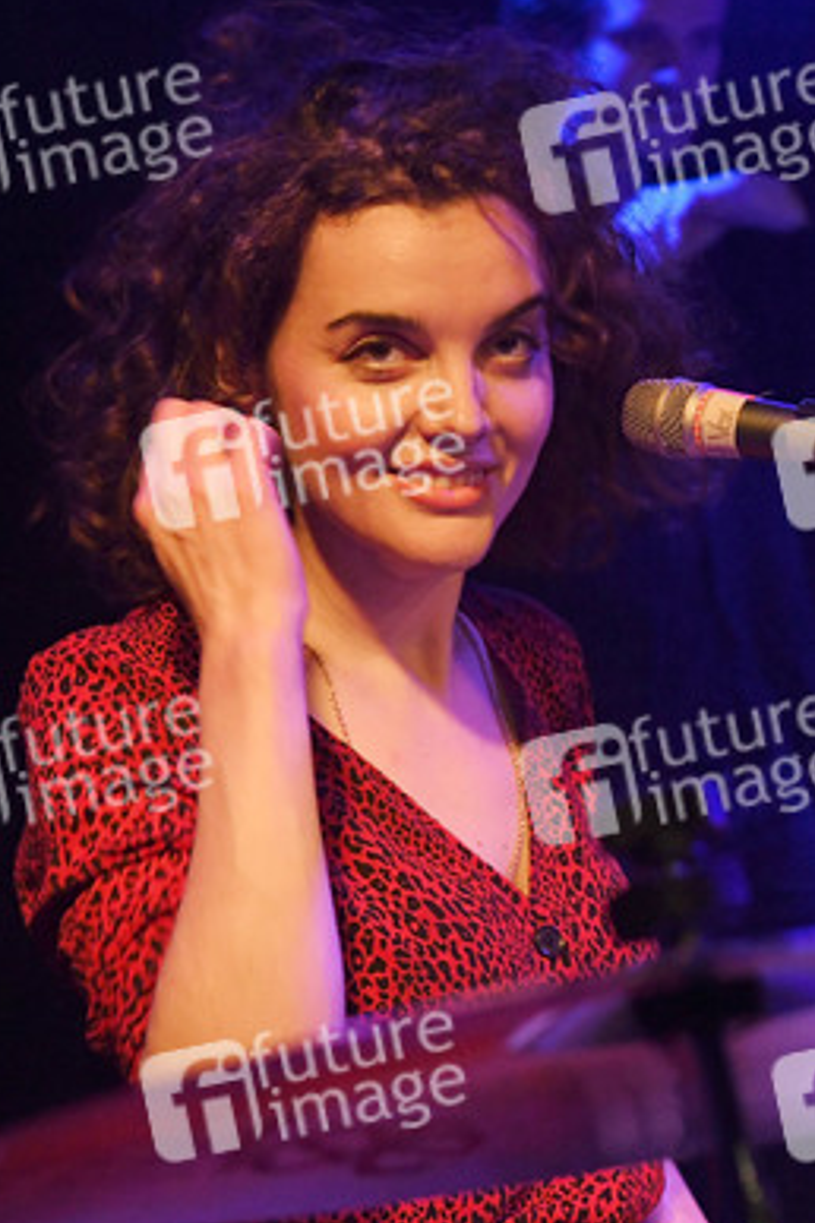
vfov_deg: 32.4
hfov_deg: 21.9
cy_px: 613
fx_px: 2105
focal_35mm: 62
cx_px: 396
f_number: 3.5
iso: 3200
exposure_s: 1/125
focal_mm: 40
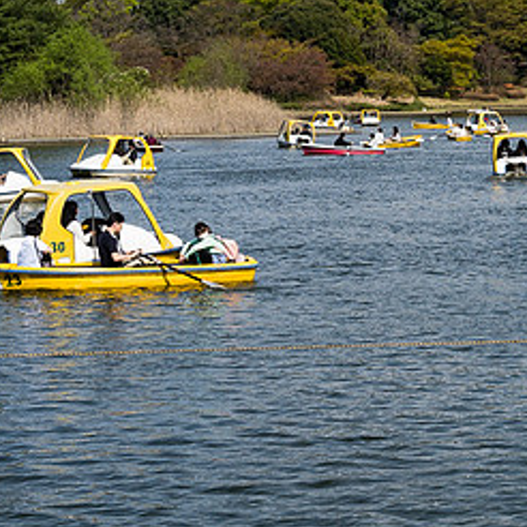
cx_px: 491
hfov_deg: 14.8
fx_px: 1998
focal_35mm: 116
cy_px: 119
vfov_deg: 15.0
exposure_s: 1/400
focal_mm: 58
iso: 400
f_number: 16
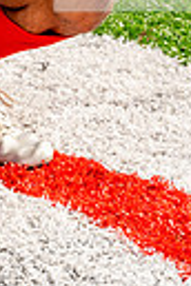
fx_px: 1385
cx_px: -122
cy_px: -211
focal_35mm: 174
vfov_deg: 11.1
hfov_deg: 7.7
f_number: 13
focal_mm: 50
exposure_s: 1/250
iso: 250
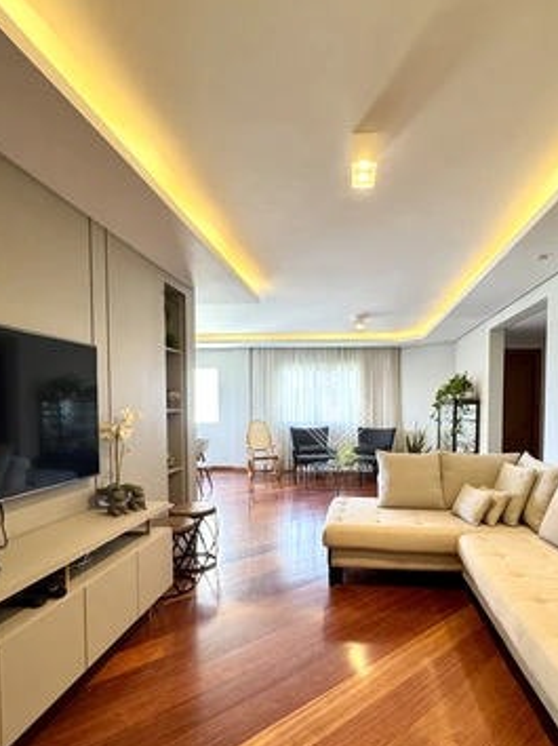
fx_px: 409
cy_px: 421
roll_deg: -0.2
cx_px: 335
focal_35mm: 19
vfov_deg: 84.3
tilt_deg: -2.5
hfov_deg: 67.9
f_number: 2.2
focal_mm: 2.22
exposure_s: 1/60
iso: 250
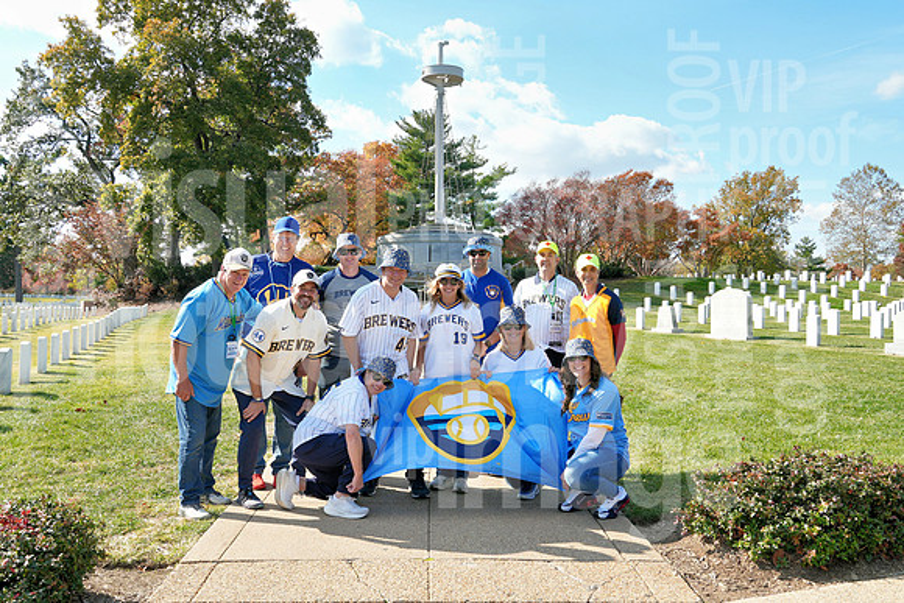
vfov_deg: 38.4
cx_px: 452
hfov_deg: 55.1
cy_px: 302
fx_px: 866
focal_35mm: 34
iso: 160
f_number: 10
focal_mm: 23
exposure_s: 1/100
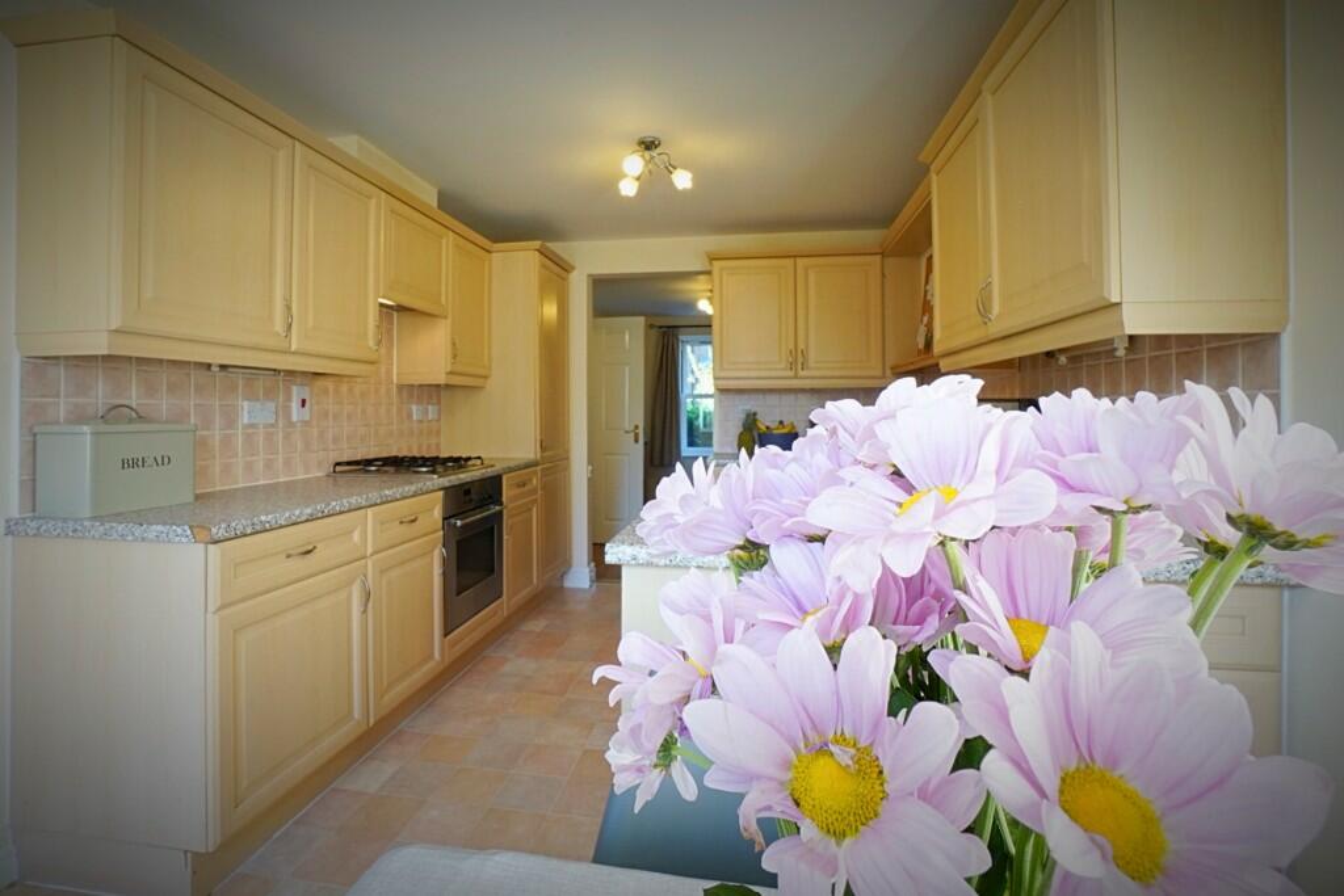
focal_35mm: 15
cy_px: 448
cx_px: 672
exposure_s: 1/15
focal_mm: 10
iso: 640
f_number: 13
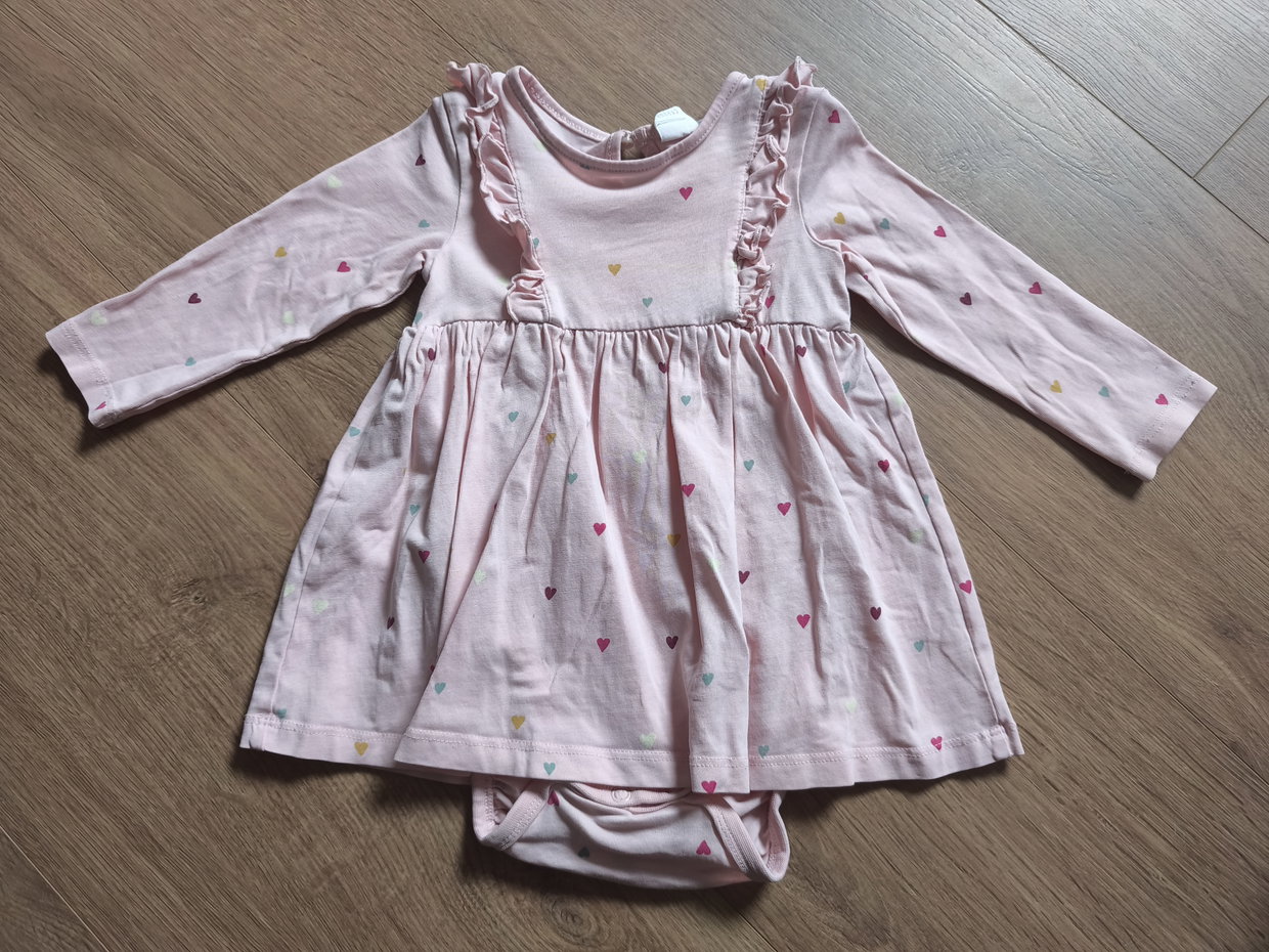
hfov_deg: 73.9
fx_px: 843
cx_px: 634
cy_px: 476
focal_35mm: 23
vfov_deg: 58.9
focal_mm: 6.57
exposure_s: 1/50
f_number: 1.6
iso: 500
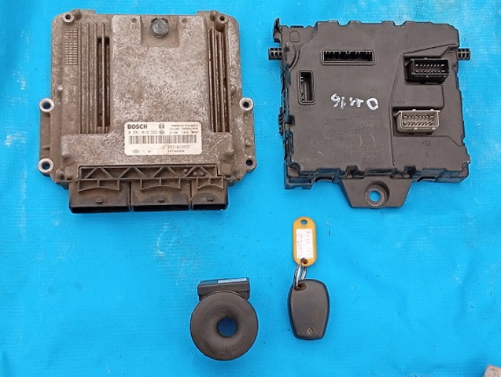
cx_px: 250
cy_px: 188
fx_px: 754
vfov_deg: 28.1
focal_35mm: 52
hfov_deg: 36.8
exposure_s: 1/176
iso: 50
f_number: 1.8
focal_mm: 3.96
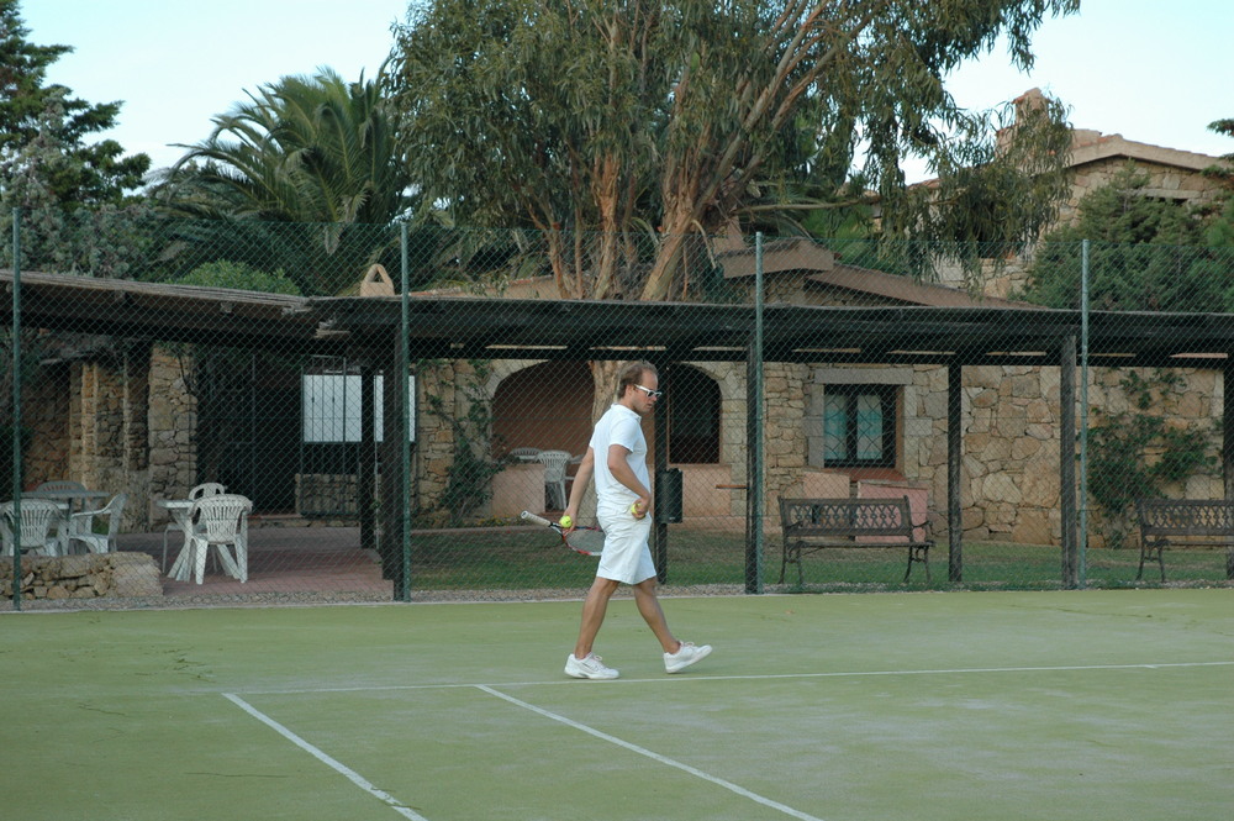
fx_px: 2569
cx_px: 617
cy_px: 410
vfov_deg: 18.2
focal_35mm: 75
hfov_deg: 27.0
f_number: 8
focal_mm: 50
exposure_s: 1/250
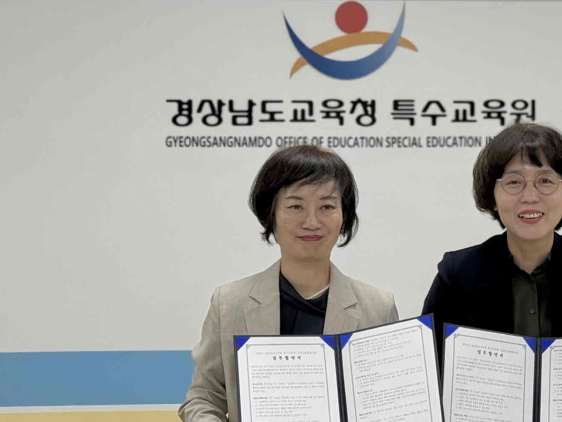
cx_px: 360
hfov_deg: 19.4
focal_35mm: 101
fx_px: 1640
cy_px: 190
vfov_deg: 14.6
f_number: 1.78
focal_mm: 6.76
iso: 64
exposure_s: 1/120
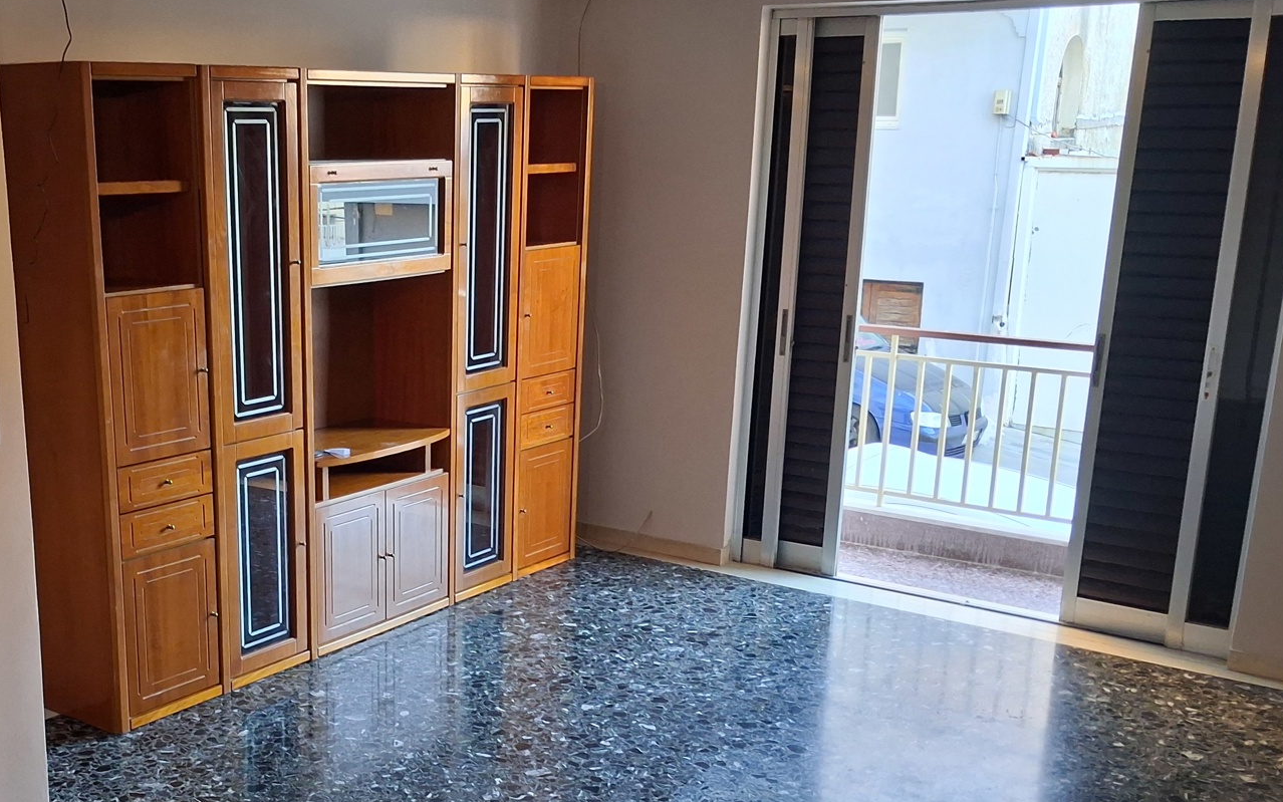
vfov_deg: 29.8
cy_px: 499
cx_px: 349
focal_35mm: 43
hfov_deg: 44.9
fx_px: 1504
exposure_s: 1/50
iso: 400
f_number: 1.8
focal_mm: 4
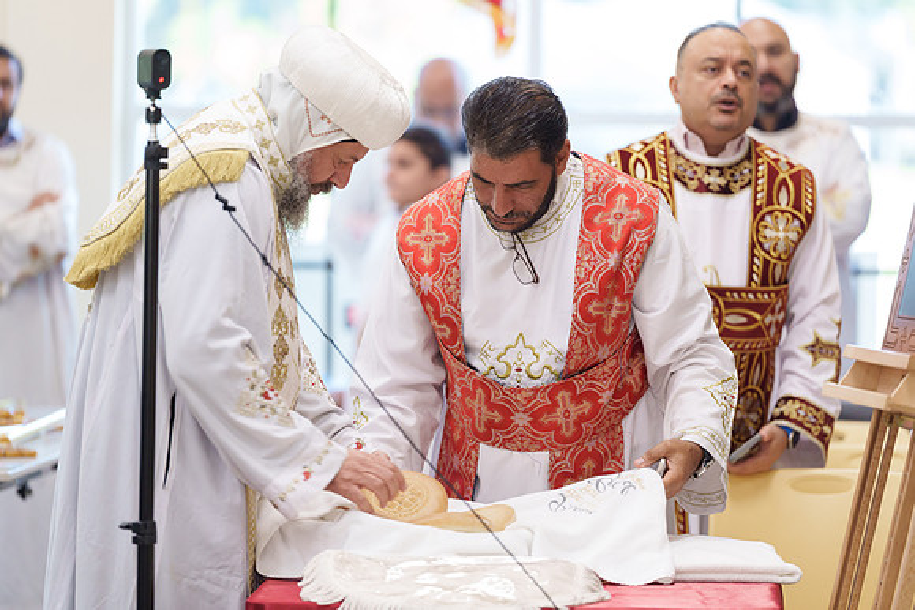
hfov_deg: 10.0
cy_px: 298
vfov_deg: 6.7
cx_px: 458
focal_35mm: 205
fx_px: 5207
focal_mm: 200
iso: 1600
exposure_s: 1/160
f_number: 2.8
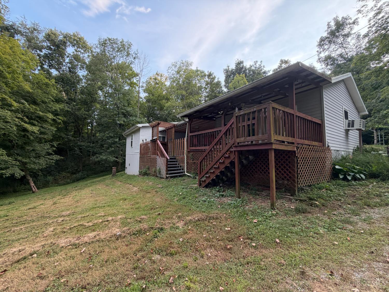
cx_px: 194
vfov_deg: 85.7
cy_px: 146
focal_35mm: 14
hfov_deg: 102.1
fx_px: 157
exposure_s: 1/121
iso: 80
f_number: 2.2
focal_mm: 2.22
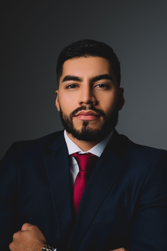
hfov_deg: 26.0
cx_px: 84
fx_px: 362
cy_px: 126
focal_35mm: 52
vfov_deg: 38.2
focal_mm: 35
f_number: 8
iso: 500
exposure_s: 1/200
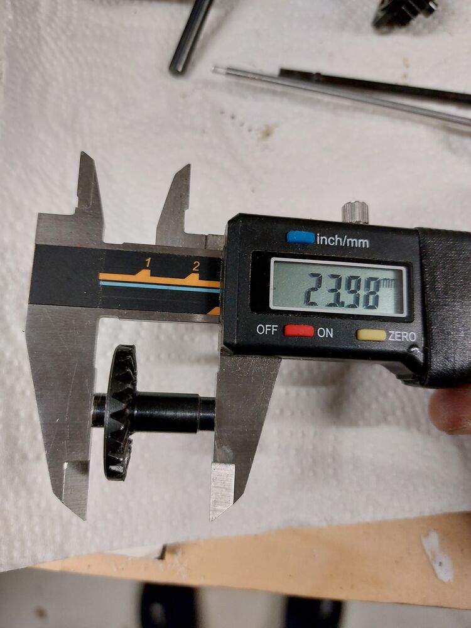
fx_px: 435
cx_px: 236
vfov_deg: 71.6
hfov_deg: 56.8
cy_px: 314
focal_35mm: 24
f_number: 1.8
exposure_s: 1/50
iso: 200
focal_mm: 5.23
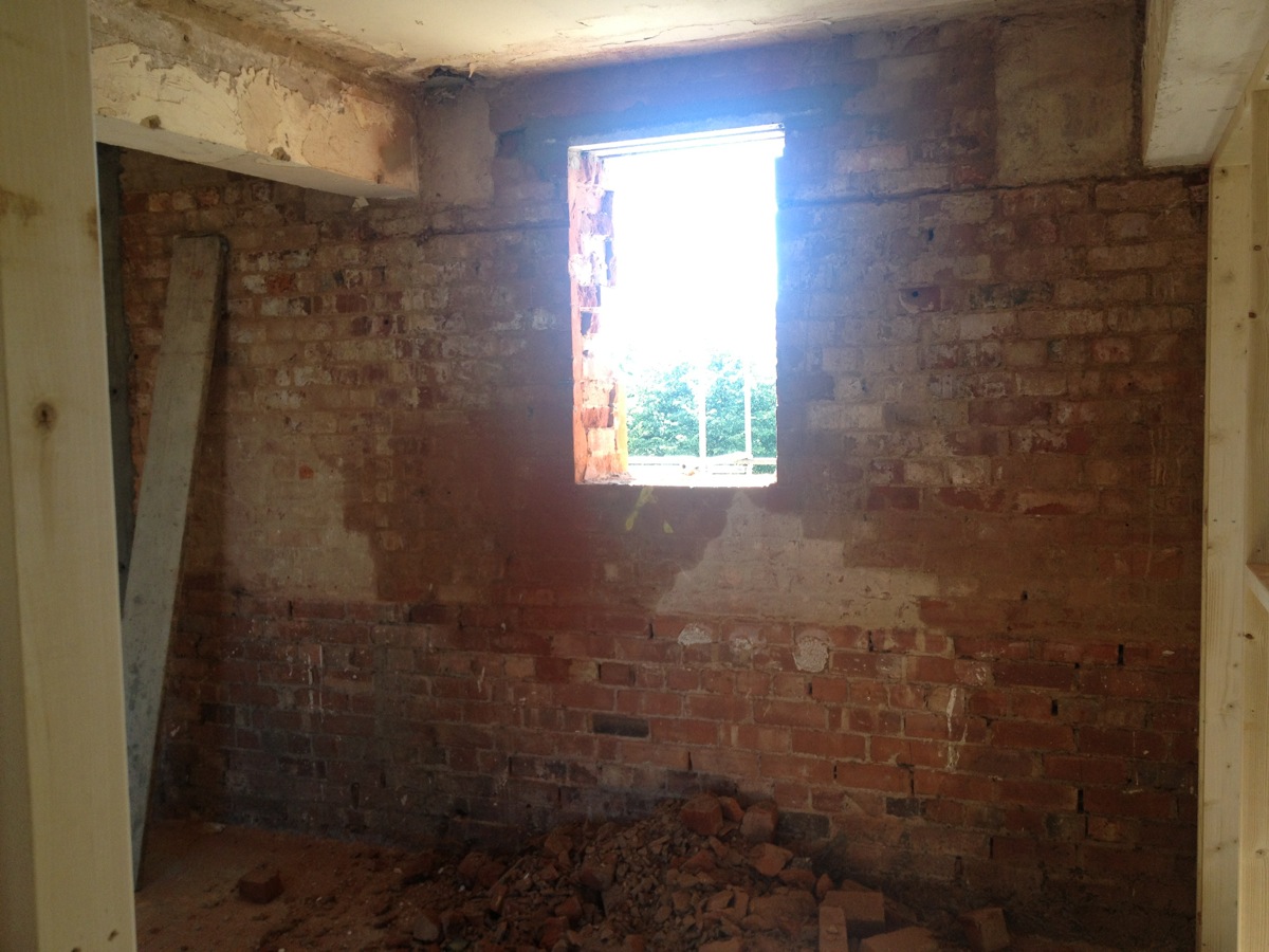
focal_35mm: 35
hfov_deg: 52.6
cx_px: 634
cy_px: 476
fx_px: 1283
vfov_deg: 40.7
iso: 100
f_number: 2.4
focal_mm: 4.28
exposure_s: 1/120
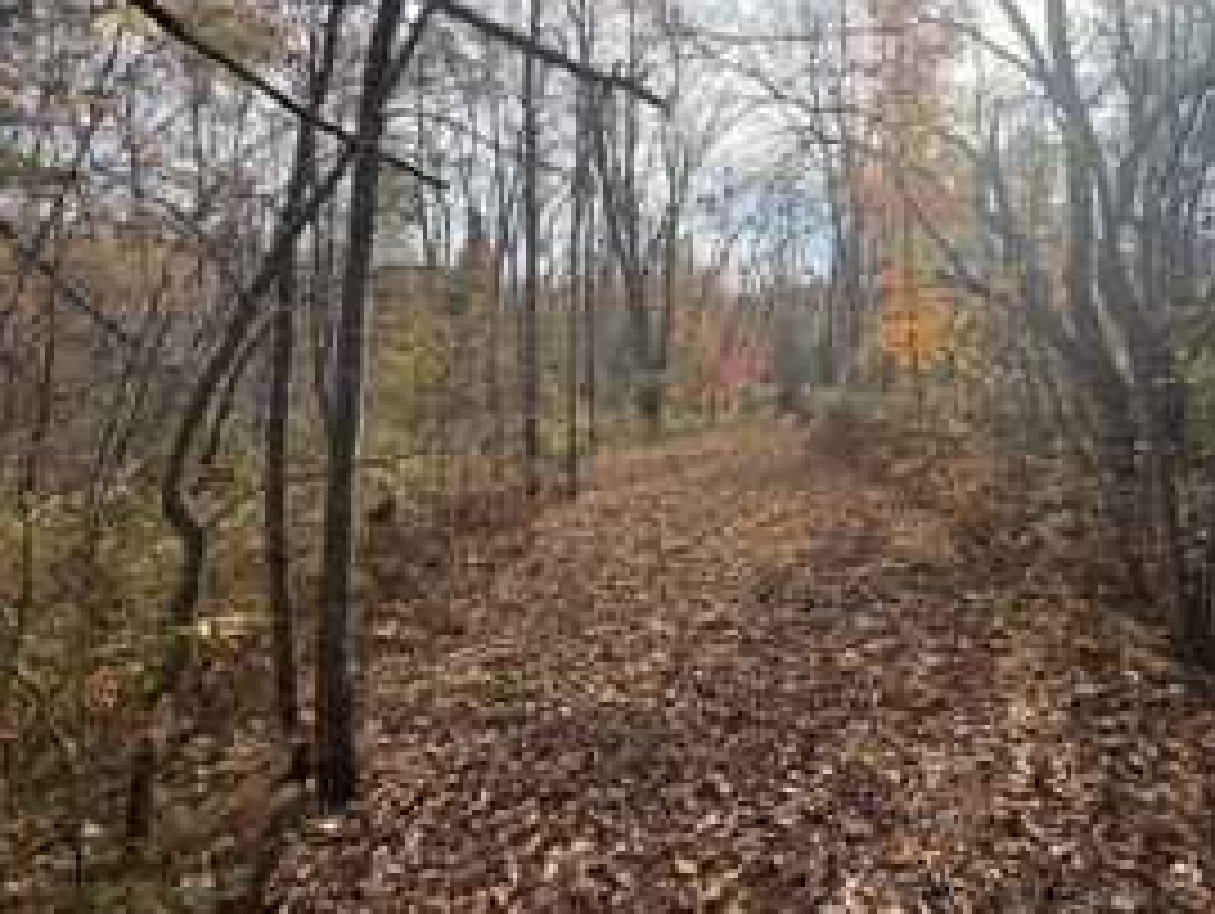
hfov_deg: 82.7
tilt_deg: +1.1
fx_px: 667
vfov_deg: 67.9
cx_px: 772
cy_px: 353
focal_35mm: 19
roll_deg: -1.4
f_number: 2.2
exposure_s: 1/502
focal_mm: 2.22
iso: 64
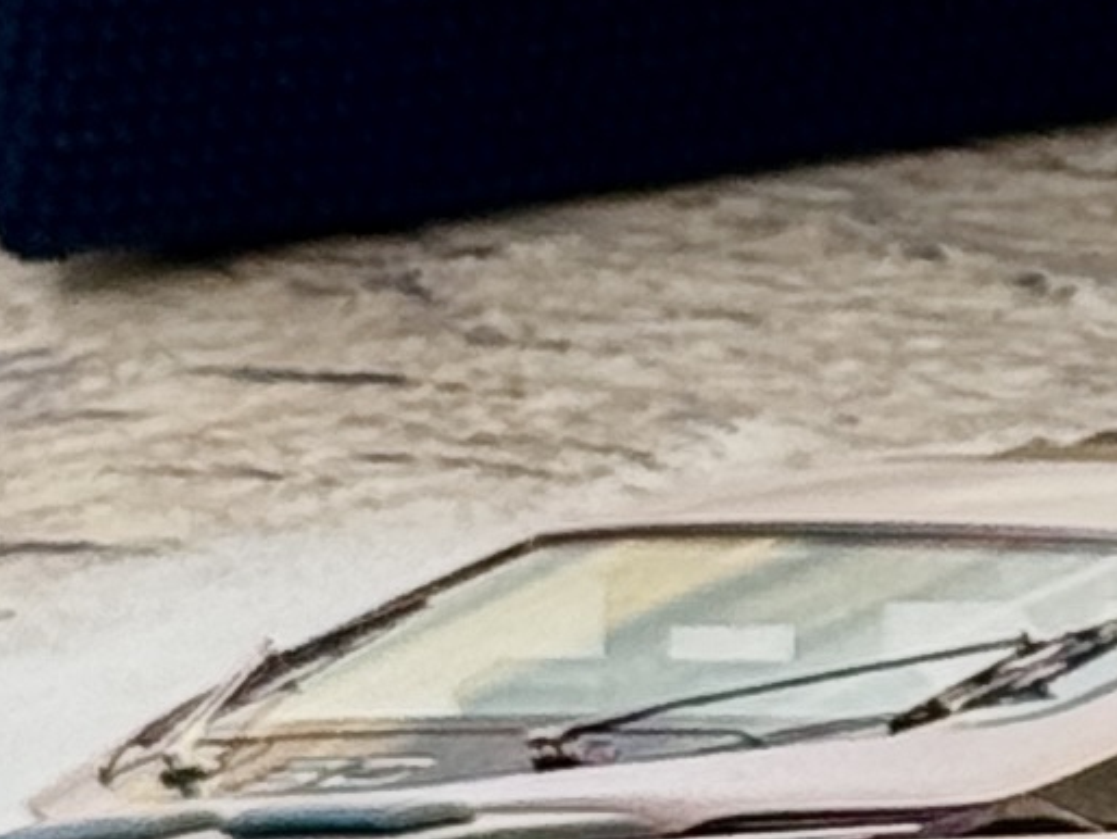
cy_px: 537
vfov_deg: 6.4
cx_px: 2122
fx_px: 7554
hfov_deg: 8.1
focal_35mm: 234
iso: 64
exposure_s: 1/445
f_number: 1.78
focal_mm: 6.76
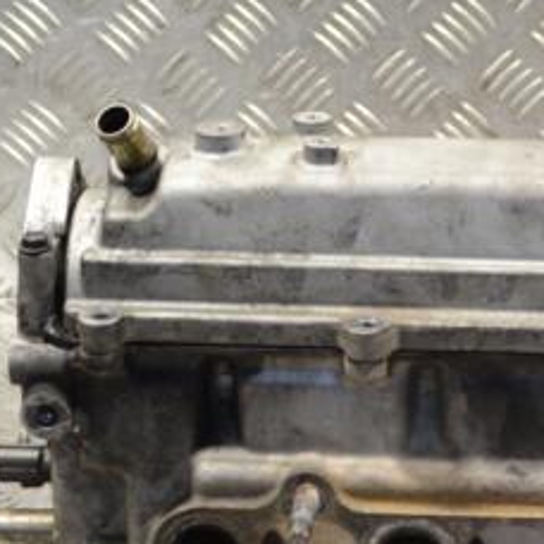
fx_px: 2382
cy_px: 317
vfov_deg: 13.0
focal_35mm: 134
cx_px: 534
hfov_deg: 12.9
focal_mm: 40
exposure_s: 1/30
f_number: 5.3
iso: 320
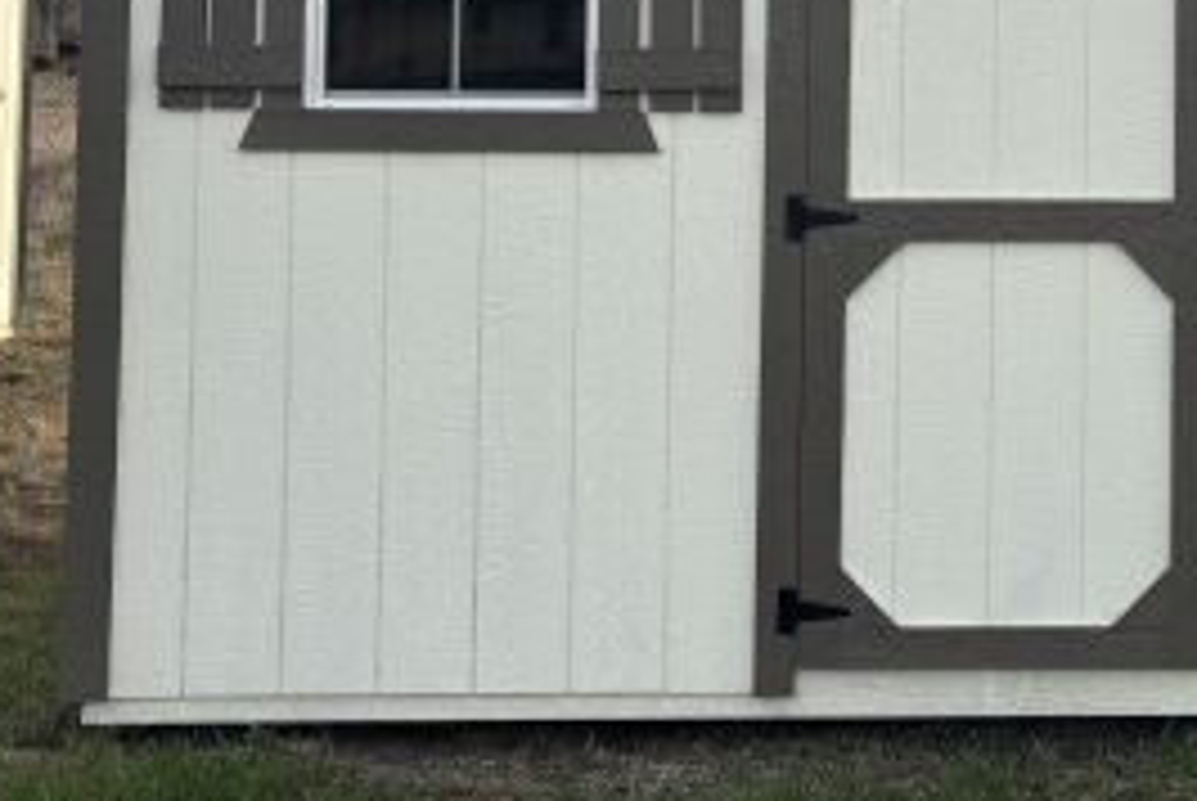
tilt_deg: +2.6
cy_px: -32
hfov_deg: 29.2
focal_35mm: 65
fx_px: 2164
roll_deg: -0.1
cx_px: 1161
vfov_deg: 20.2
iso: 50
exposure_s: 1/2024
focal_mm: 5.96
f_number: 1.6
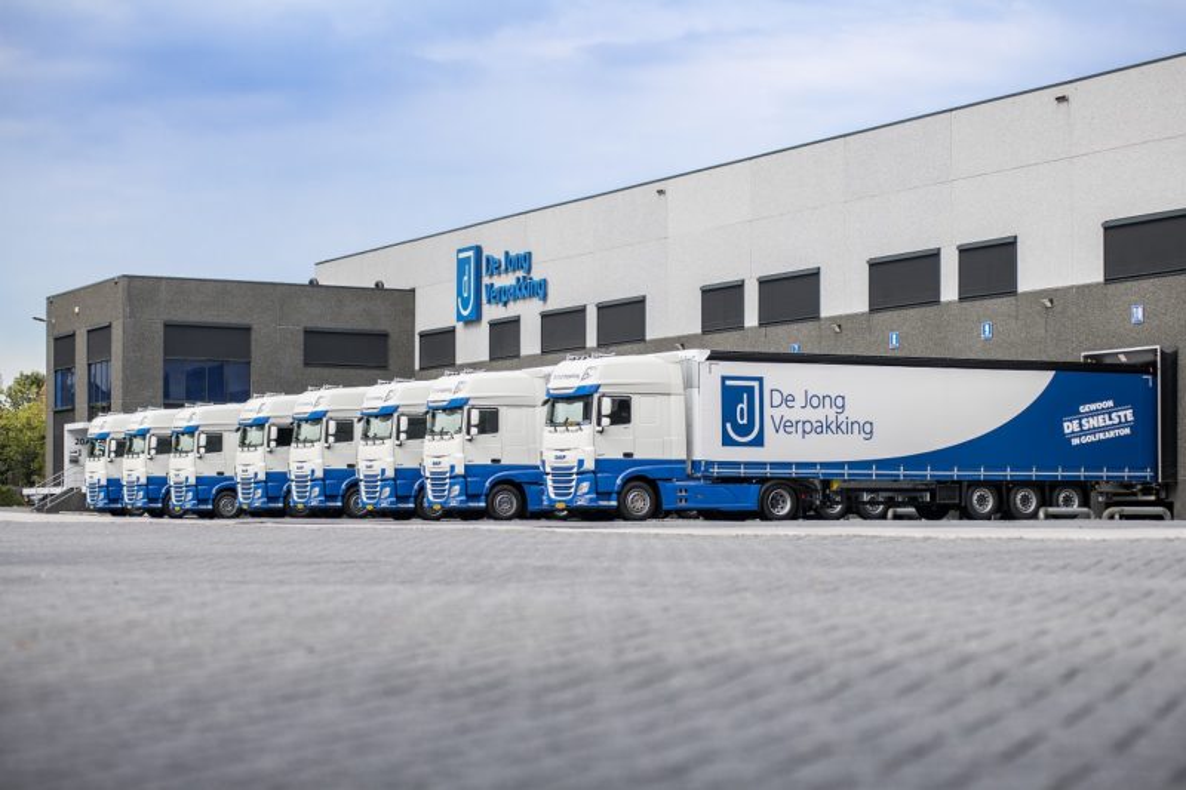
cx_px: 593
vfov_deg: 17.1
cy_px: 395
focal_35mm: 80
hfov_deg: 25.4
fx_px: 2635
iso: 200
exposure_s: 1/800
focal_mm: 80
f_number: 5
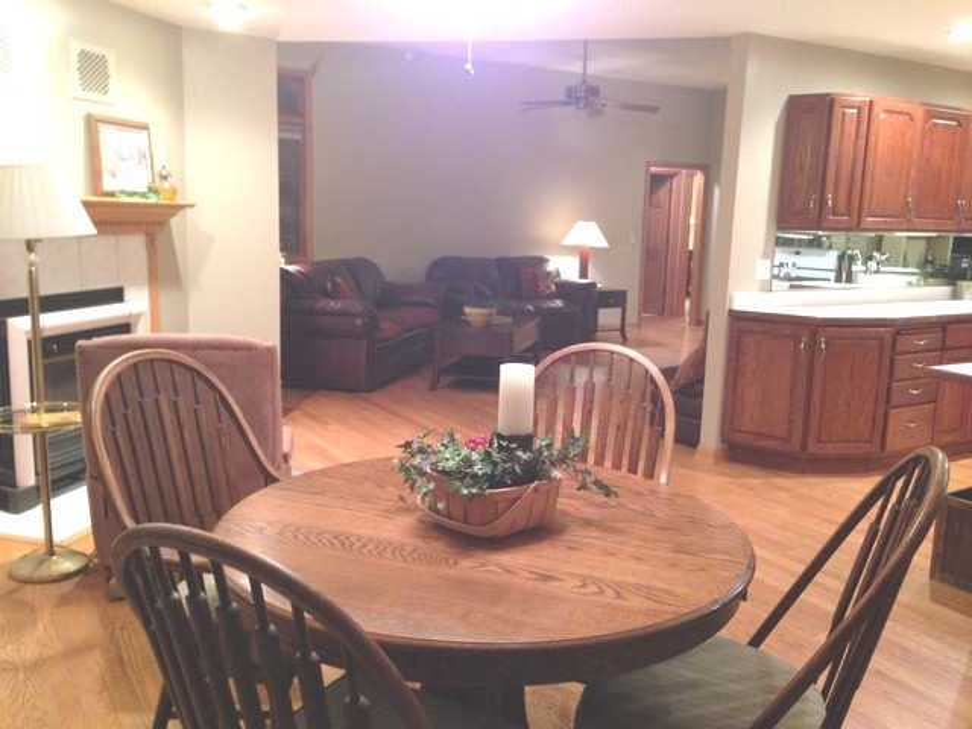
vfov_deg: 42.9
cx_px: 486
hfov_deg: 55.4
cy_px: 364
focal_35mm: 33
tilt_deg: -9.3
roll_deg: -2.0
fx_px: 927
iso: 400
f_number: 2.4
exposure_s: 1/15
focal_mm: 4.12
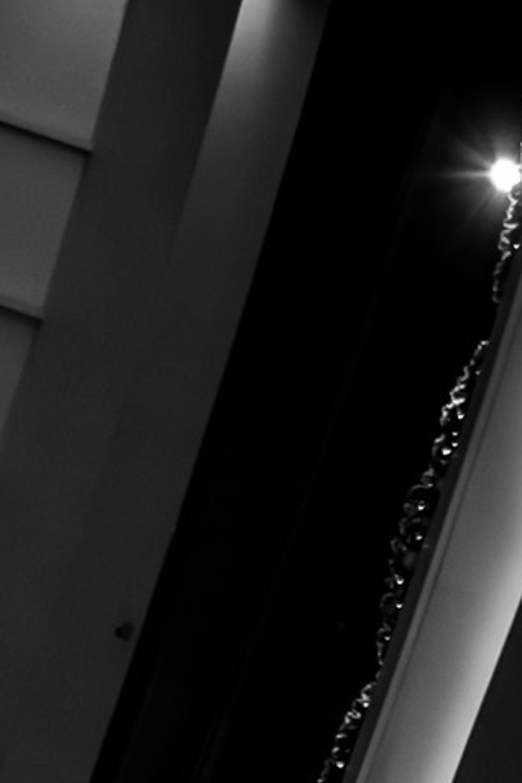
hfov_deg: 7.3
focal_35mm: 188
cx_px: 173
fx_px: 4089
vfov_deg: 9.7
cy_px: 1889
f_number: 2
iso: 200
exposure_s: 1/250
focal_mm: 23
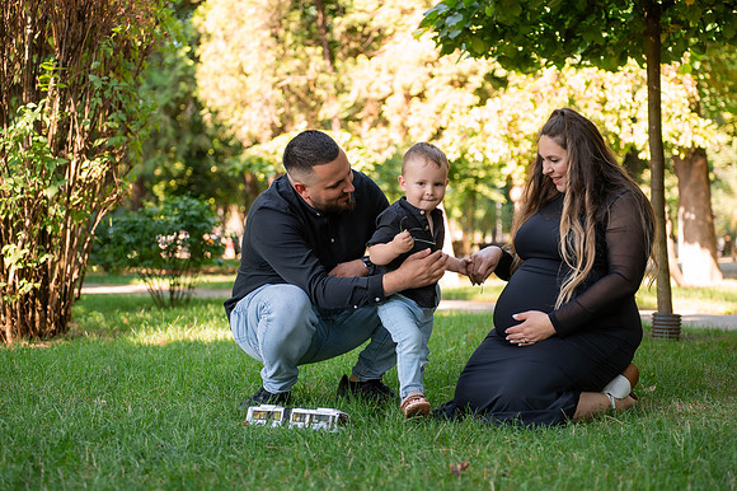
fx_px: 1330
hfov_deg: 31.0
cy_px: 246
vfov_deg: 20.9
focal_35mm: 65
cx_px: 383
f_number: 2.8
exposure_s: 1/320
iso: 320
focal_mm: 62
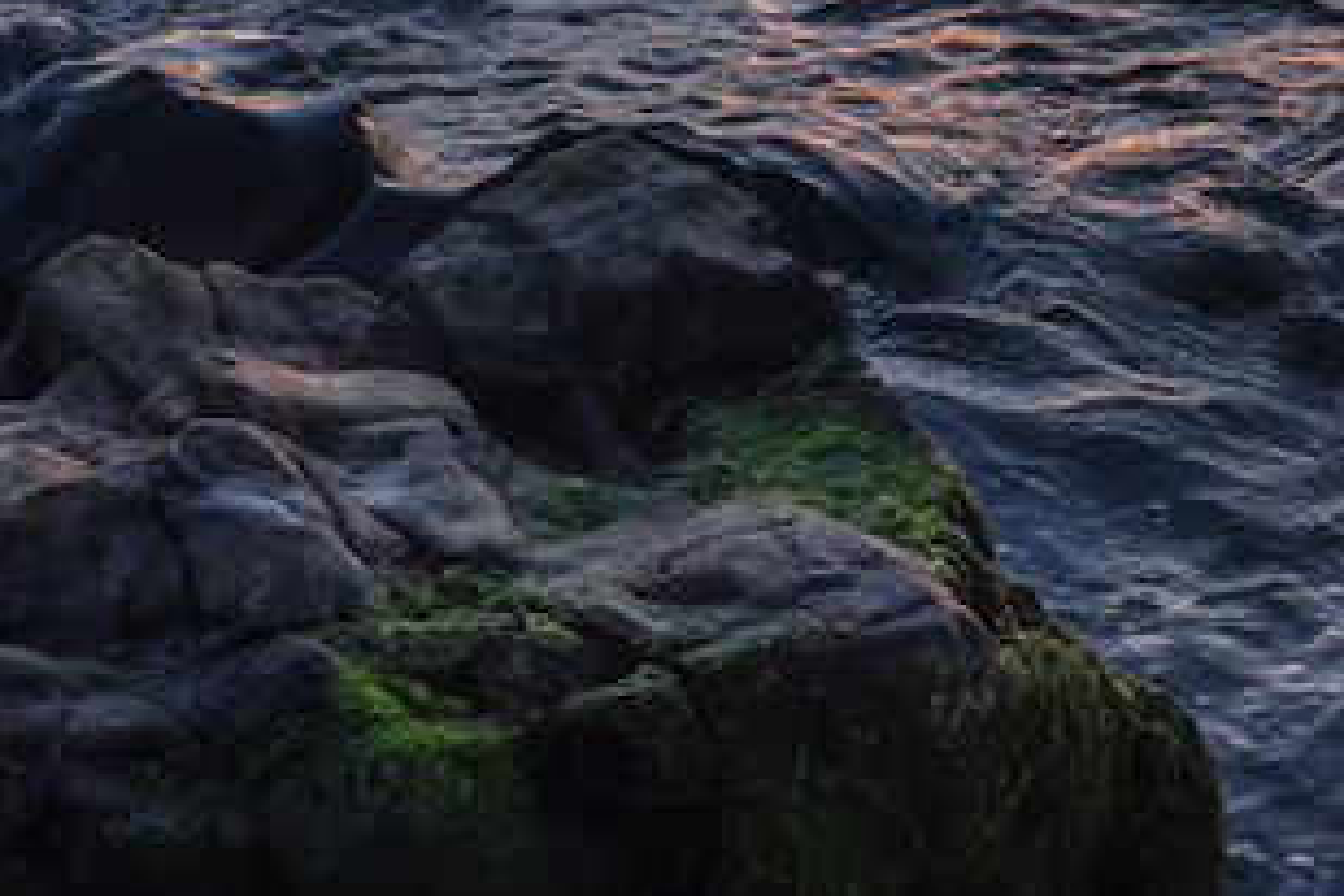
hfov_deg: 28.8
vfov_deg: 16.8
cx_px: 809
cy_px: -613
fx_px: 2613
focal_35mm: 70
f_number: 11
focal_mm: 8
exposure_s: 1/90
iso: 500
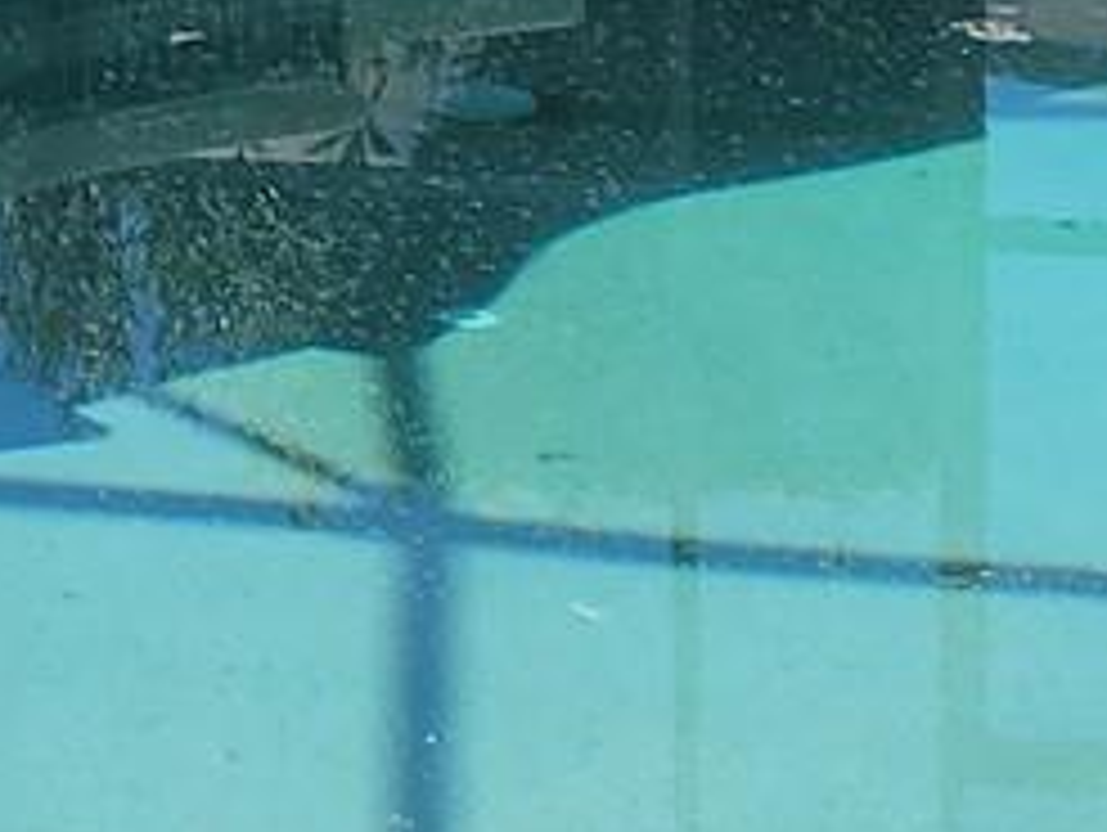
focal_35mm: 169
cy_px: -877
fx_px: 5410
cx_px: -549
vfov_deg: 8.3
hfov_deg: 11.2
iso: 40
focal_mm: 5.4
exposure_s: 1/1365
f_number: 1.8
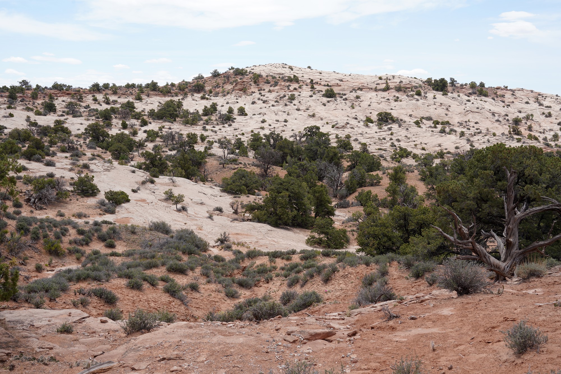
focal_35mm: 44
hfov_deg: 44.5
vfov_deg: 30.5
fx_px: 686
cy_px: 187
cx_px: 280
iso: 100
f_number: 11
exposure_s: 1/100
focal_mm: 44
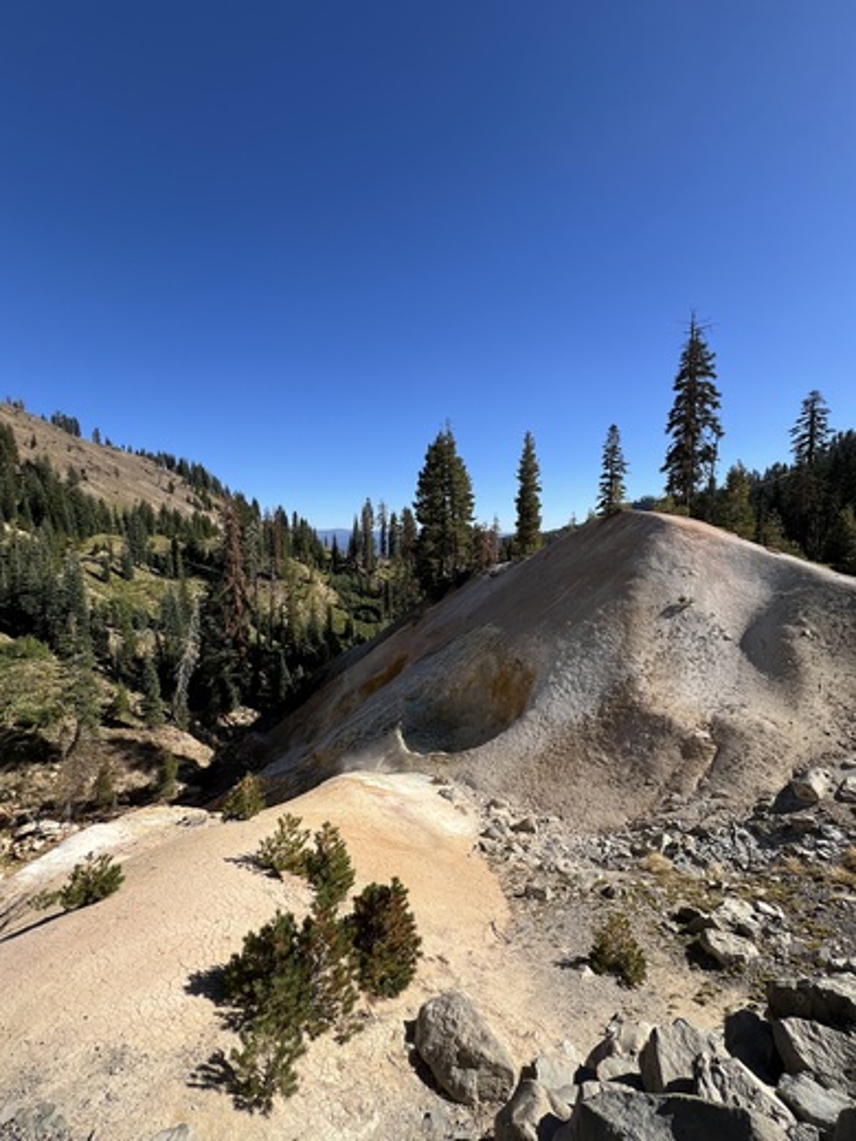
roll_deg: +0.5
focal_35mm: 13
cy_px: 570
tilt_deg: -5.7
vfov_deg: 106.2
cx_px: 428
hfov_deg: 89.9
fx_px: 429
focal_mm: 1.57
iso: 32
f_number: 1.8
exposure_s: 1/1357
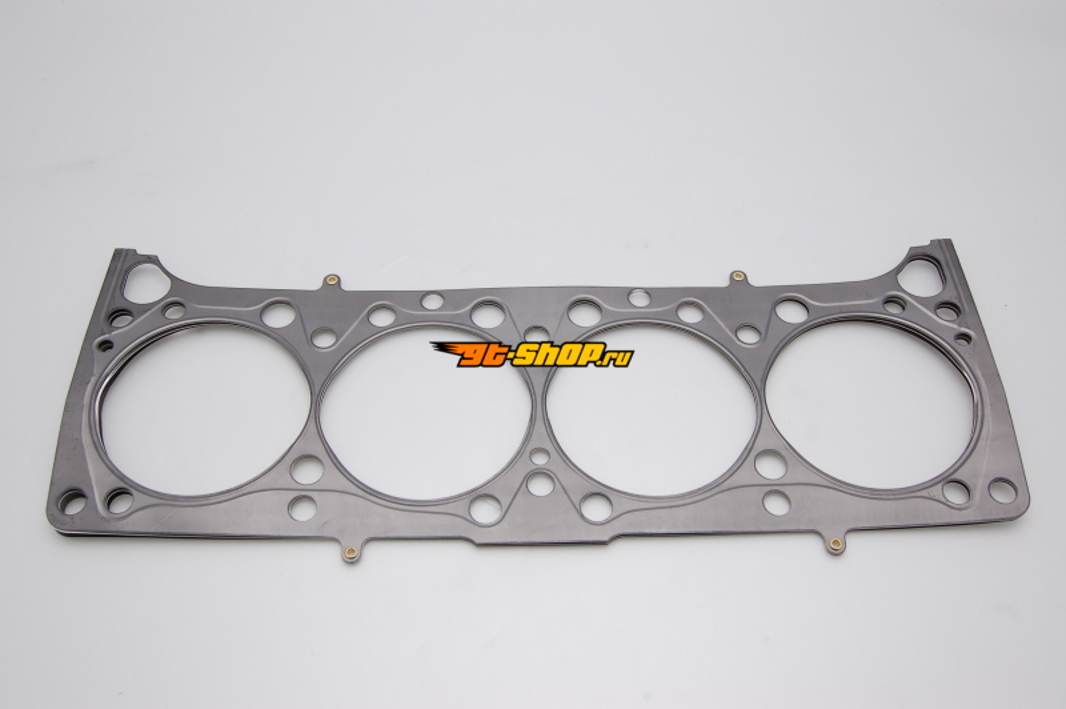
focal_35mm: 34
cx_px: 533
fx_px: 1021
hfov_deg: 55.1
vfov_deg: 38.3
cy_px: 354
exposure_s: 1/125
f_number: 11
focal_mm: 23
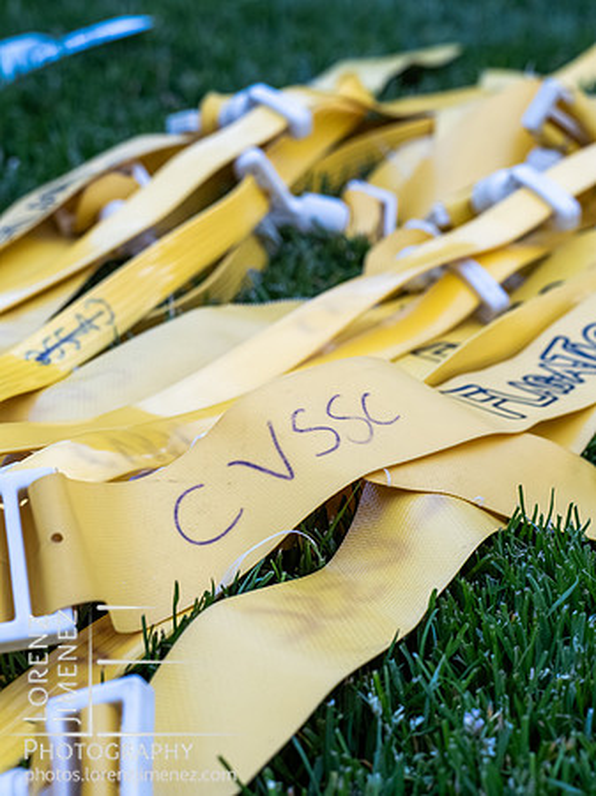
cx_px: 298
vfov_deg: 24.4
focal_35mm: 80
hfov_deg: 18.4
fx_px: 1838
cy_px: 398
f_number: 5
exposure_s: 1/100
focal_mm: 40
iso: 800
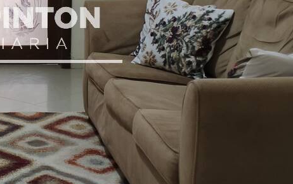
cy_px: 7
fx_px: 607
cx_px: -16
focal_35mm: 76
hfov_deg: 25.5
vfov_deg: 16.9
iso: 638
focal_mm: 4.09
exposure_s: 1/30
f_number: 1.6
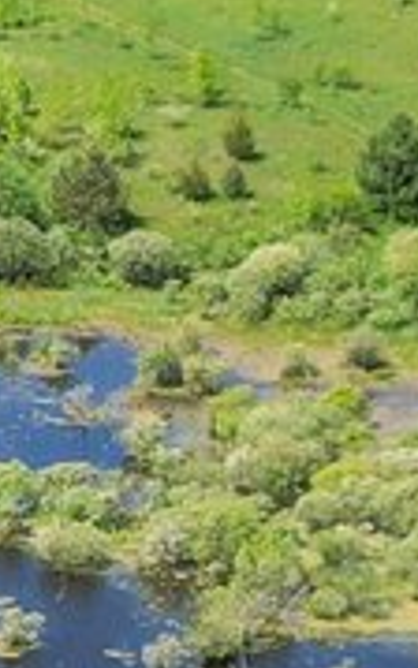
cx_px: -817
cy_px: 509
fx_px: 4662
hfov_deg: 4.9
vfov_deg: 8.2
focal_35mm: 256
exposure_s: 1/1600
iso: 100
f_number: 2.8
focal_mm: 8.38
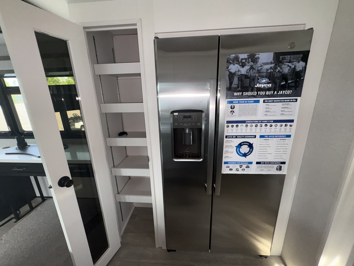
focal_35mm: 14
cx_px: 177
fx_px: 143
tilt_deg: -17.3
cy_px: 133
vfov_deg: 85.7
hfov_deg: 102.1
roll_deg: +1.8
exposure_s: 1/60
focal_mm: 2.22
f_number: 2.2
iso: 80
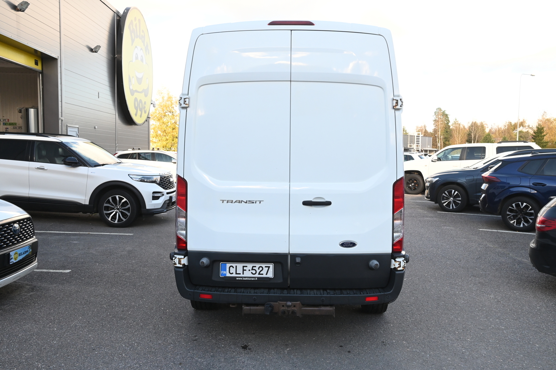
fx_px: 525
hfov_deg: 55.8
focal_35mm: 34
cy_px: 185
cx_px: 278
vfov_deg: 38.8
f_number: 13
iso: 2000
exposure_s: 1/250
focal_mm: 34
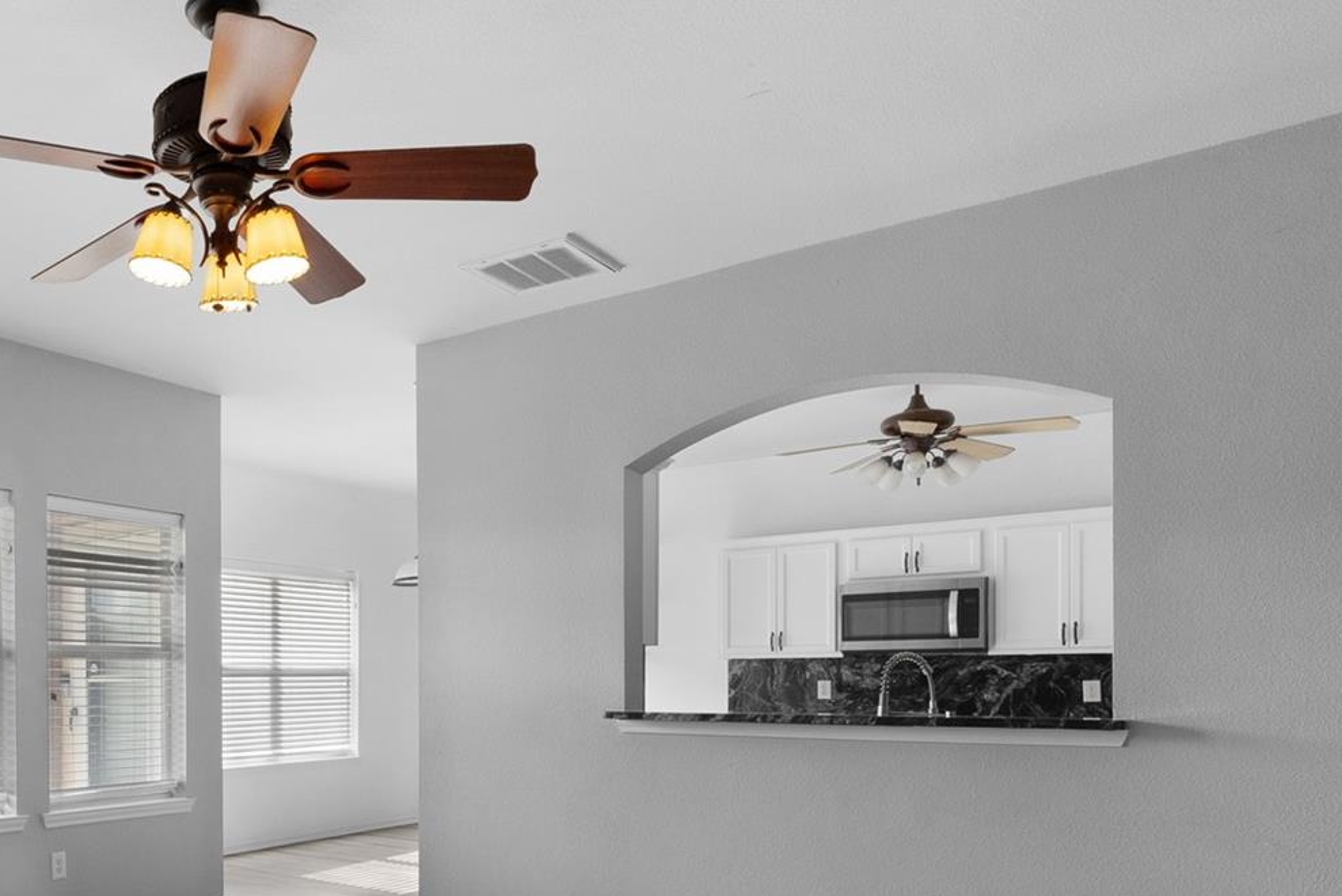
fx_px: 1081
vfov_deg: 43.2
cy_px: 700
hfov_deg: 57.0
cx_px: 197
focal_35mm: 29
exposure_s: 1/30
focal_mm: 14
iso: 640
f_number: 9
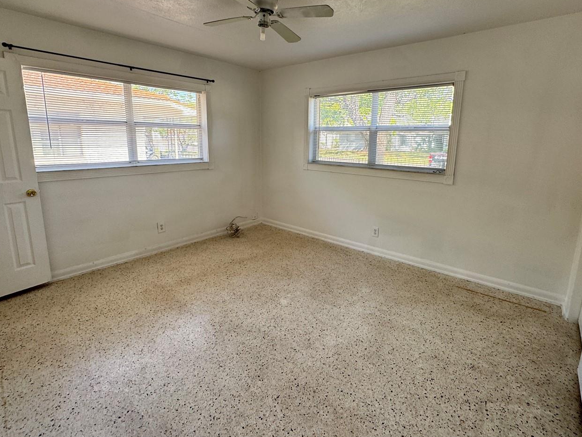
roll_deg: -0.2
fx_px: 303
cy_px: 193
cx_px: 300
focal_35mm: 18
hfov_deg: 87.7
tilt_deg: -11.8
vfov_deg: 71.3
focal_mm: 2.22
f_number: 2.2
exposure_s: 1/99
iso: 100
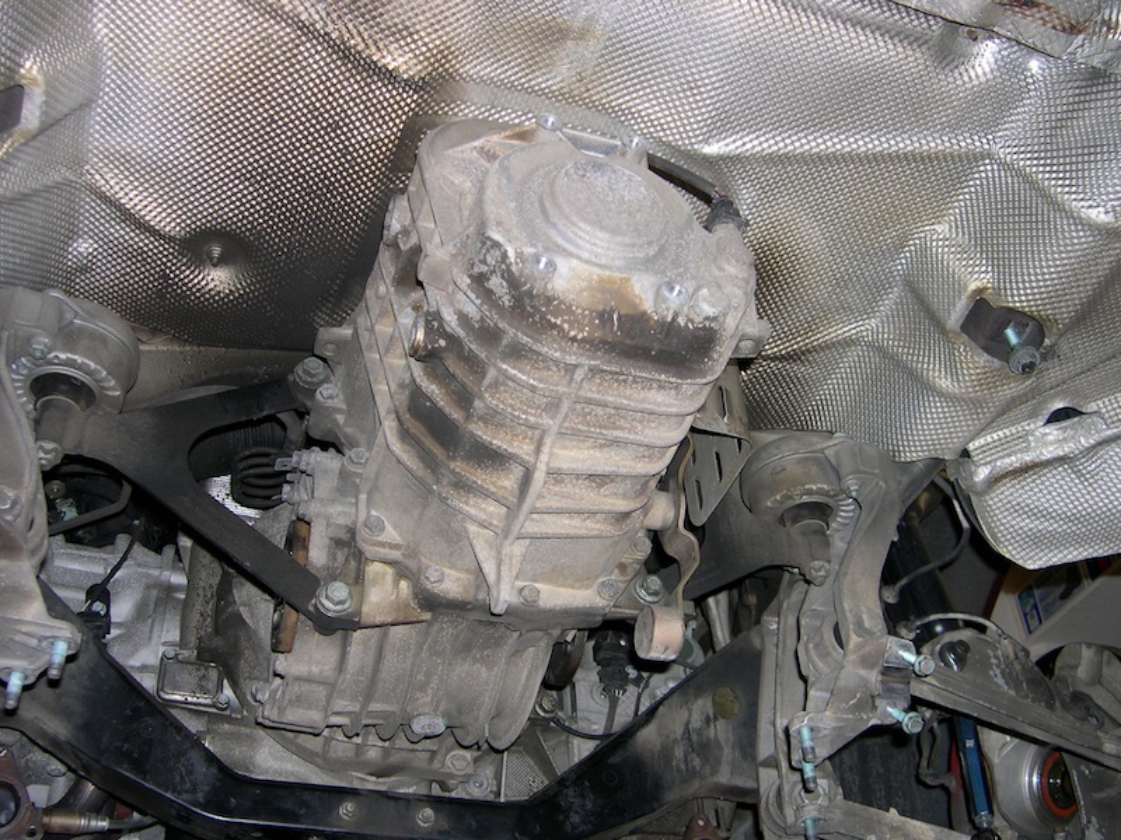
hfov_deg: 49.0
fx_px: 1231
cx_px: 560
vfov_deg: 37.7
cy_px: 420
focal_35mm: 38
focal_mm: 8
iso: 100
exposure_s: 1/60
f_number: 2.8
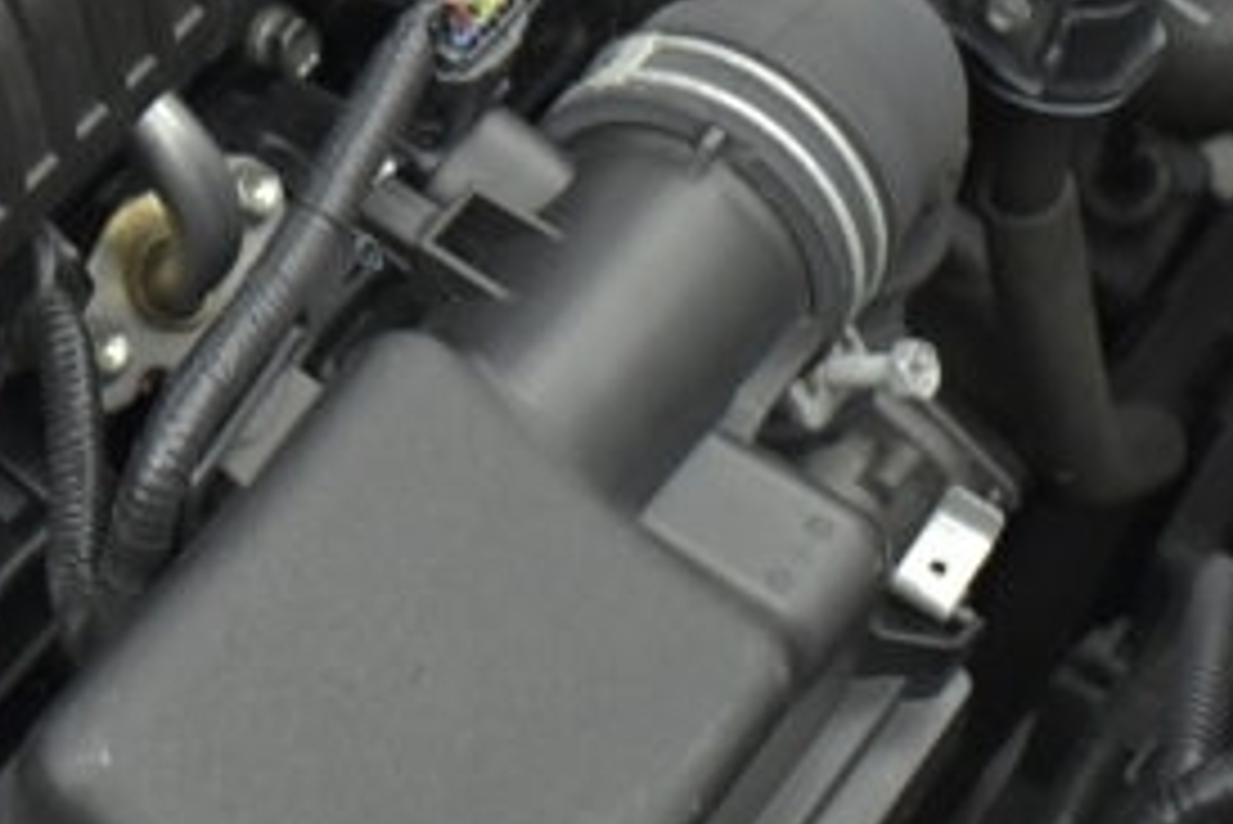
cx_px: -212
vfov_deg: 12.0
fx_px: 3838
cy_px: -135
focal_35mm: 112
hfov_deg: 17.5
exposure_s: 1/80
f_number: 3.8
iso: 1600
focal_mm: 20
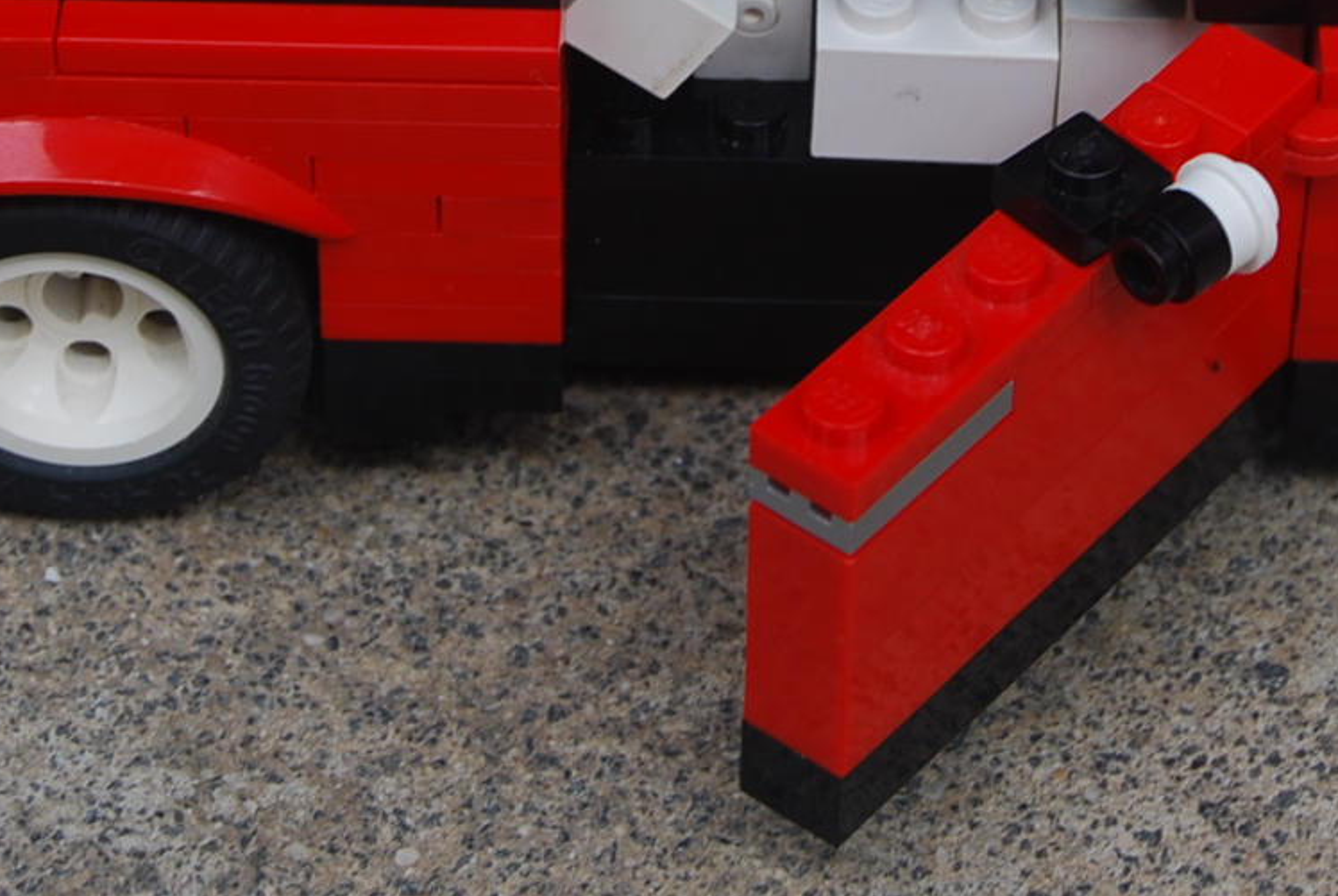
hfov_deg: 12.6
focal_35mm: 163
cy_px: -148
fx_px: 6066
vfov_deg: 8.4
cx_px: 873
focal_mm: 42
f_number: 8
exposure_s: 1/60
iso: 100
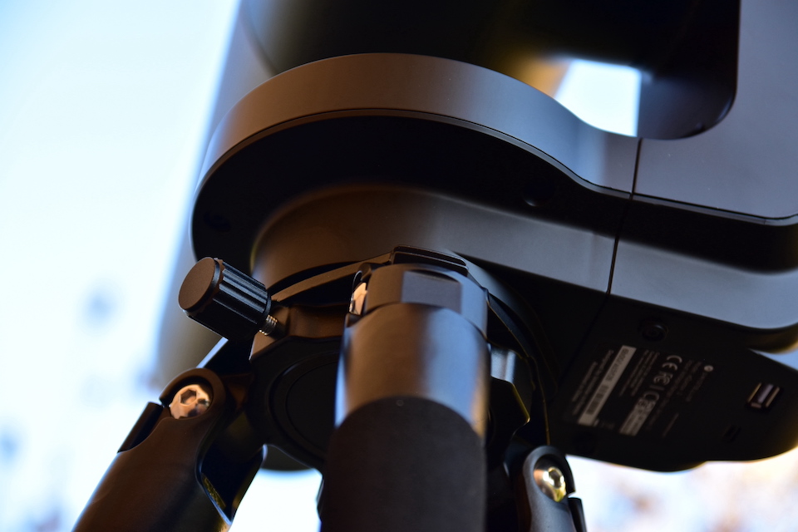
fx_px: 2327
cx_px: 399
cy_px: 266
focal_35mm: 105
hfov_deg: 19.5
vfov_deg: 13.0
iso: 400
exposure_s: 1/250
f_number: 4
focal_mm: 70
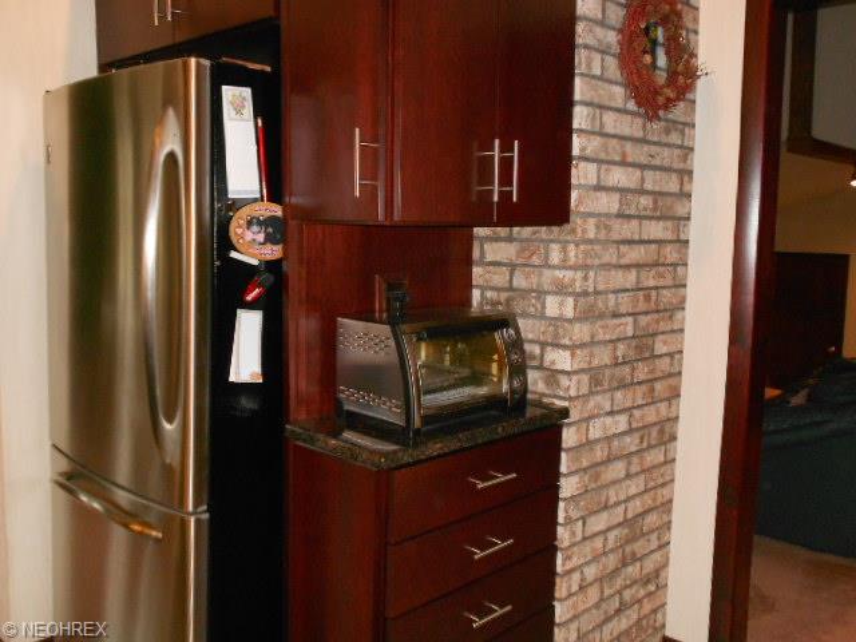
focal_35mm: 32
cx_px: 428
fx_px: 791
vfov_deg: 44.2
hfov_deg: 56.8
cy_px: 321
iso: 400
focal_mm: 5.8
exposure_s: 1/30
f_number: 3.6
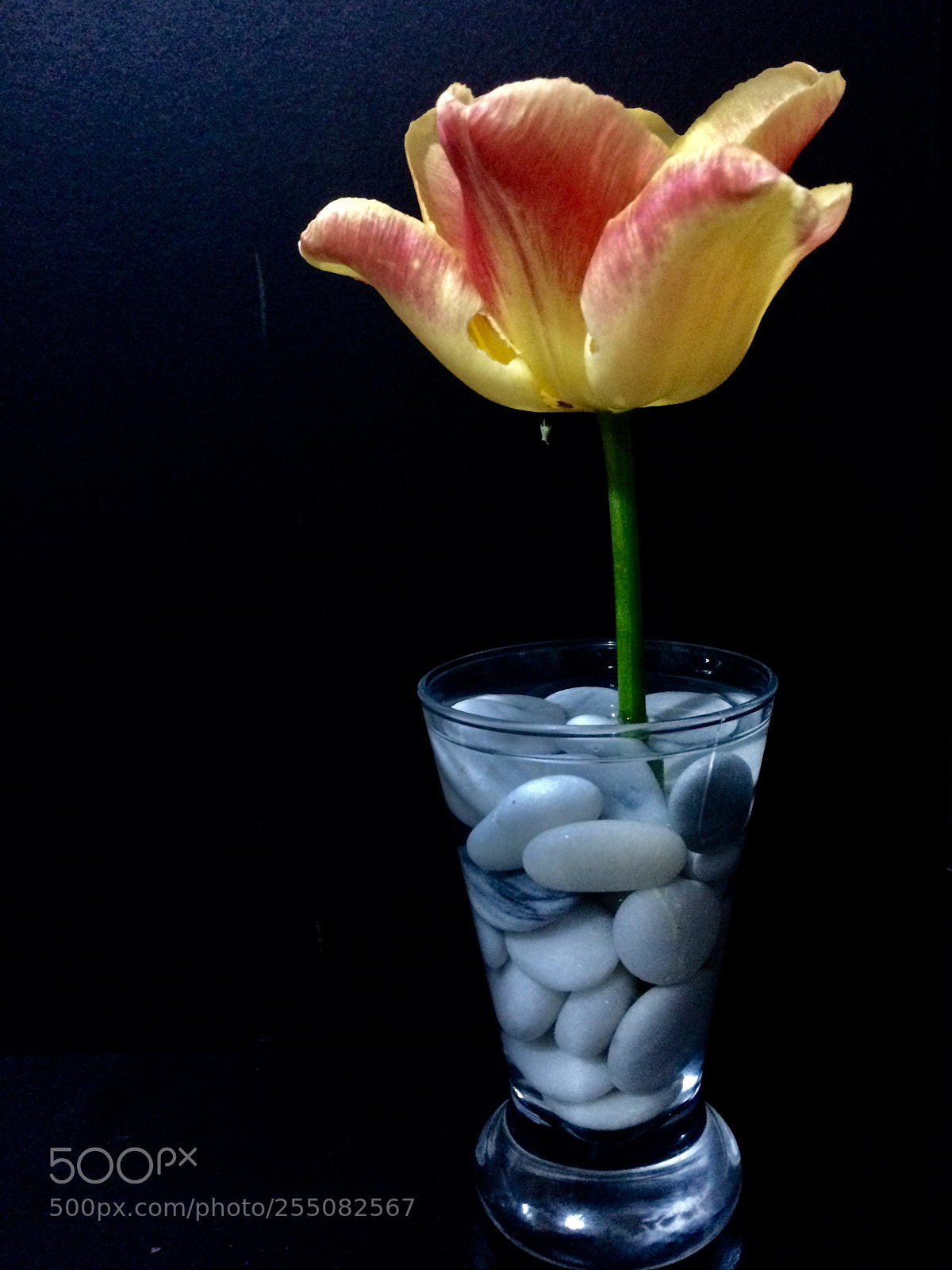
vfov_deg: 61.7
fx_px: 1063
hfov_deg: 48.2
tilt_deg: -10.6
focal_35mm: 29
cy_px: 635
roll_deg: +2.5
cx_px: 476
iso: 400
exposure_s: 1/17
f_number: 2.2
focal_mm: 4.15
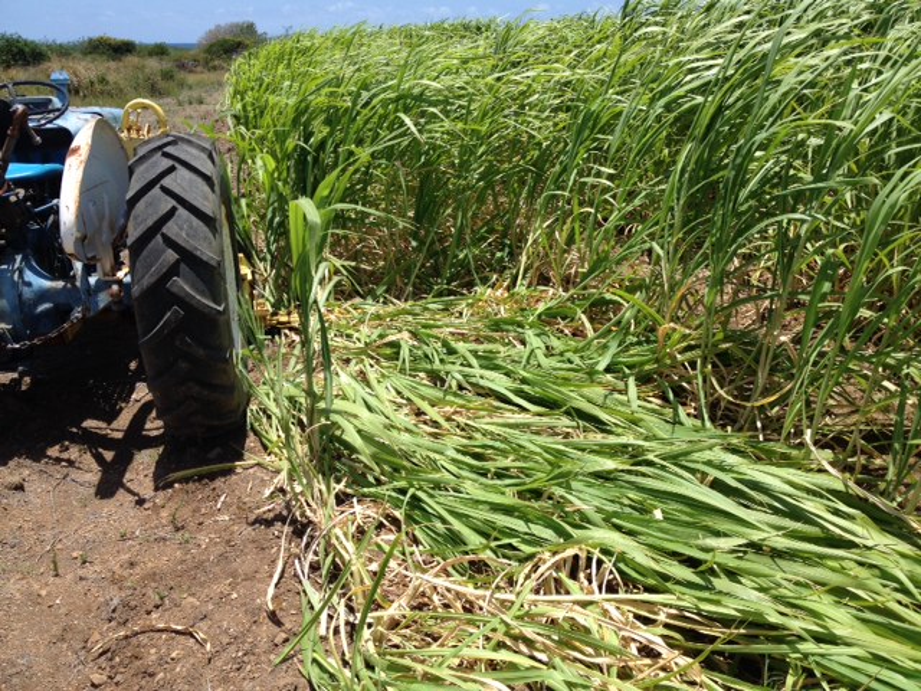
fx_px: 931
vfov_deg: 40.7
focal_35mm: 35
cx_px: 460
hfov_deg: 52.6
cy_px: 346
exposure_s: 1/1672
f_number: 2.4
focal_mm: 4.28
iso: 50
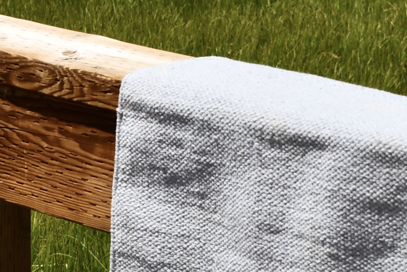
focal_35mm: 218
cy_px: 185
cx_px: -46
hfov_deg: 9.3
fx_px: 2465
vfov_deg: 6.3
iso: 100
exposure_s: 1/320
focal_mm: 40
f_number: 9
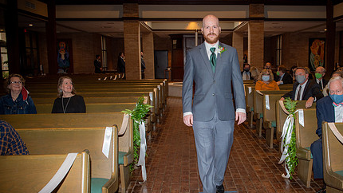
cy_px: 112
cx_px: 218
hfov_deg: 48.8
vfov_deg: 29.0
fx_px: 373
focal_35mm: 41
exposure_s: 1/160
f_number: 5.6
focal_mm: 29
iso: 1250
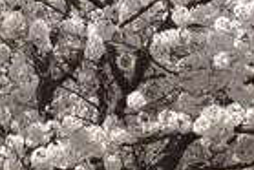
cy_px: 40
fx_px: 1893
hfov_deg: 7.7
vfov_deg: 5.1
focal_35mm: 268
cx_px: 144
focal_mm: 4.28
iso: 50
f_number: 2.4
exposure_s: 1/2404
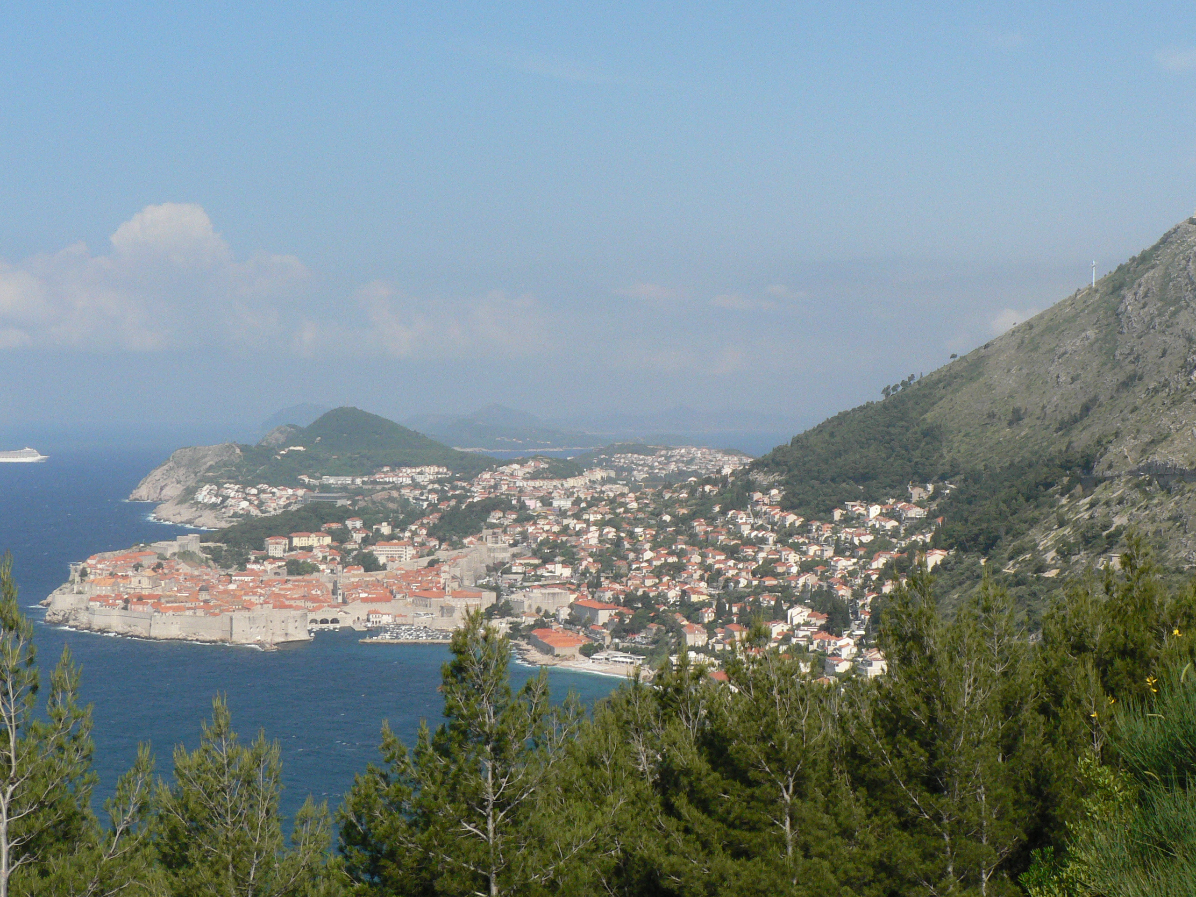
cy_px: 448
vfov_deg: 21.9
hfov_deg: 29.0
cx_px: 598
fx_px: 2315
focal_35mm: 67
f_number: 7.1
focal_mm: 11.2
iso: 200
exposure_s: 1/1000
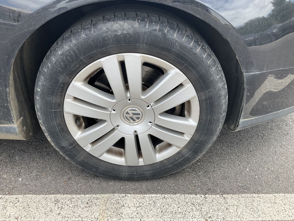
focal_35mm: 29
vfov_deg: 48.2
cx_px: 147
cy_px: 110
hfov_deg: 61.7
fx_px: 246
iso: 25
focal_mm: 3
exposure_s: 1/495
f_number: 1.8
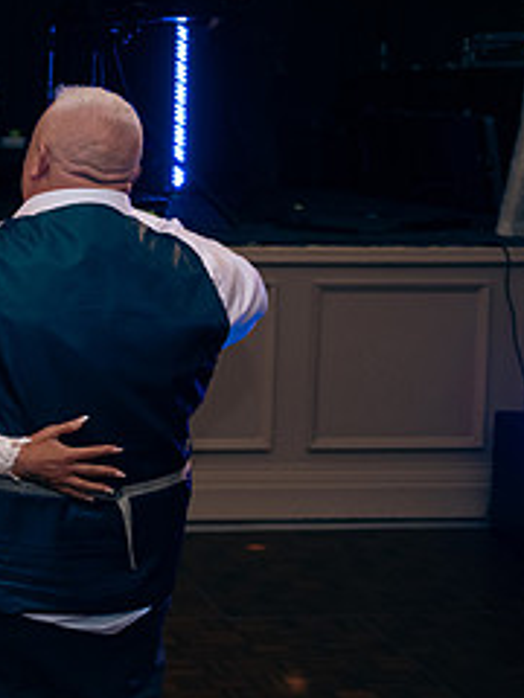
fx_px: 1453
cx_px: -195
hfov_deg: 18.7
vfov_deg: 26.8
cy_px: 199
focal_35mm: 72
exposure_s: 1/160
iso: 640
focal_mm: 31
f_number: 3.5
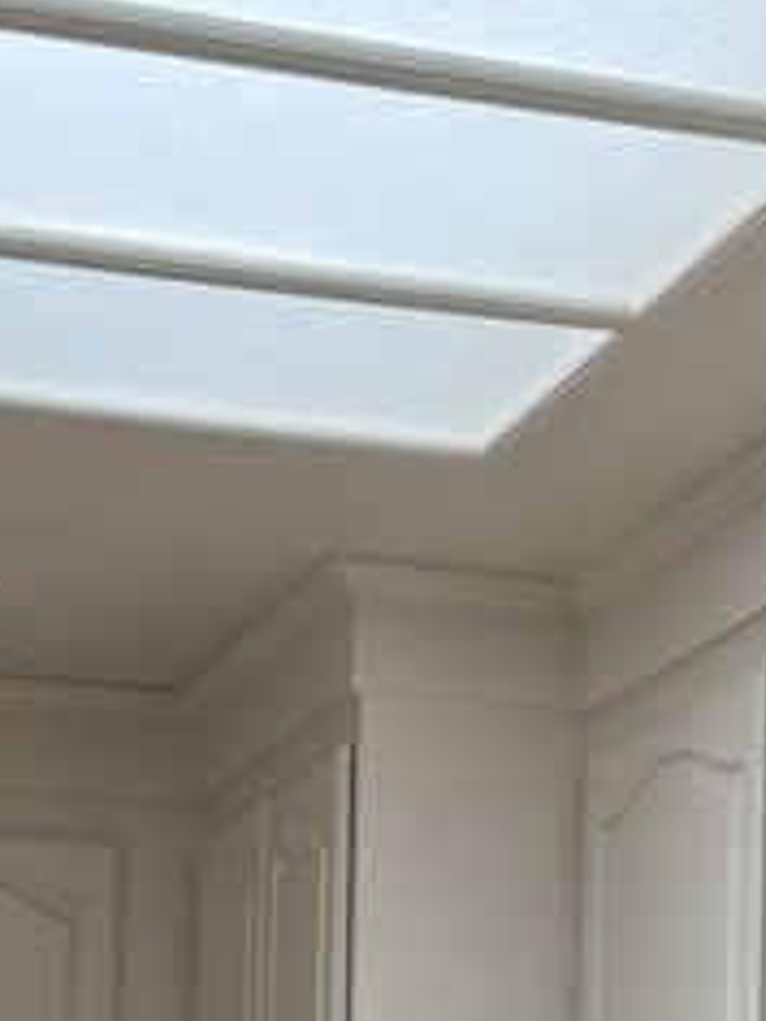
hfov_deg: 14.8
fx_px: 2950
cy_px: 1367
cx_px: 450
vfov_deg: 18.2
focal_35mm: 100
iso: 80
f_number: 1.8
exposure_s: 1/870
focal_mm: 5.4
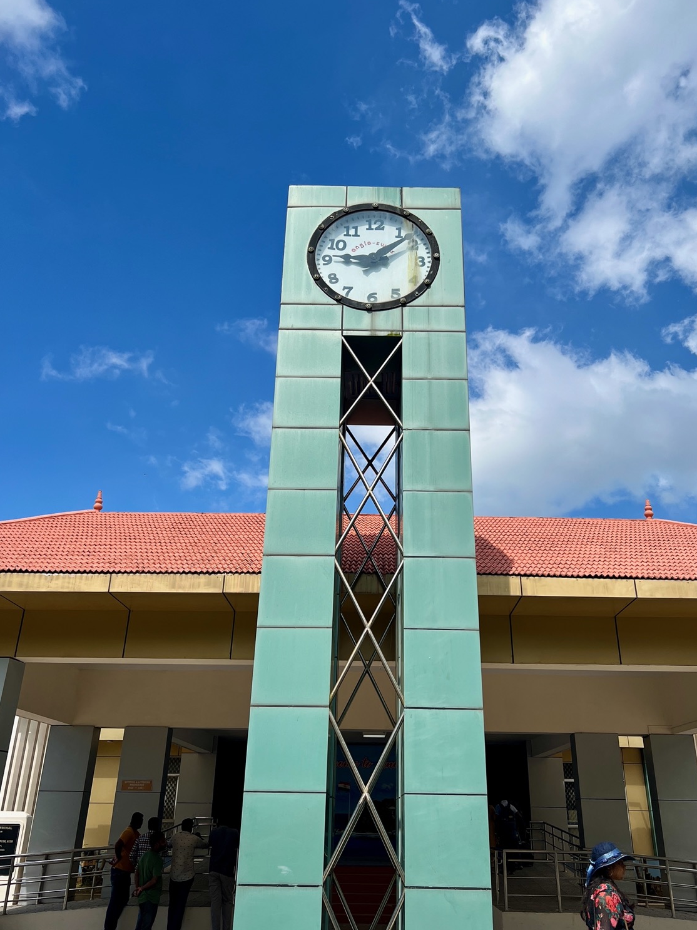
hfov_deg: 49.7
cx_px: 374
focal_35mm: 28
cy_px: 484
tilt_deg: +23.9
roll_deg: -0.3
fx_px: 752
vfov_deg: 63.4
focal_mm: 5.7
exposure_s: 1/5587
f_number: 1.5
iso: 50
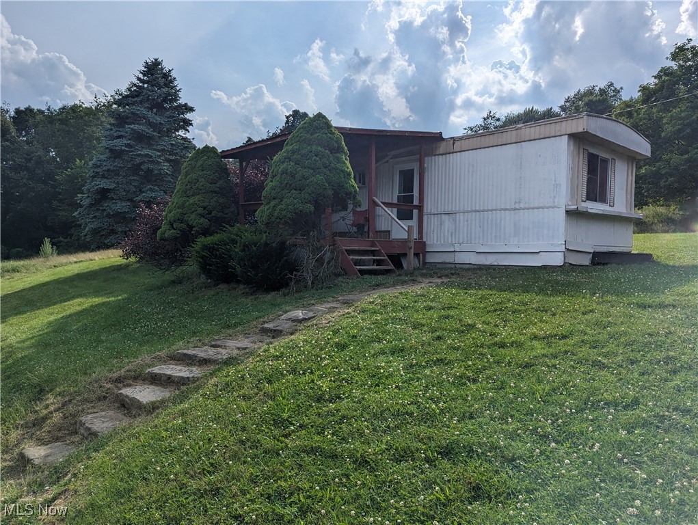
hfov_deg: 71.5
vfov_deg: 56.9
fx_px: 484
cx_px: 349
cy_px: 262
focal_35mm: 24
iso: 47
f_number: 1.85
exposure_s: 1/7092
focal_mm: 6.81
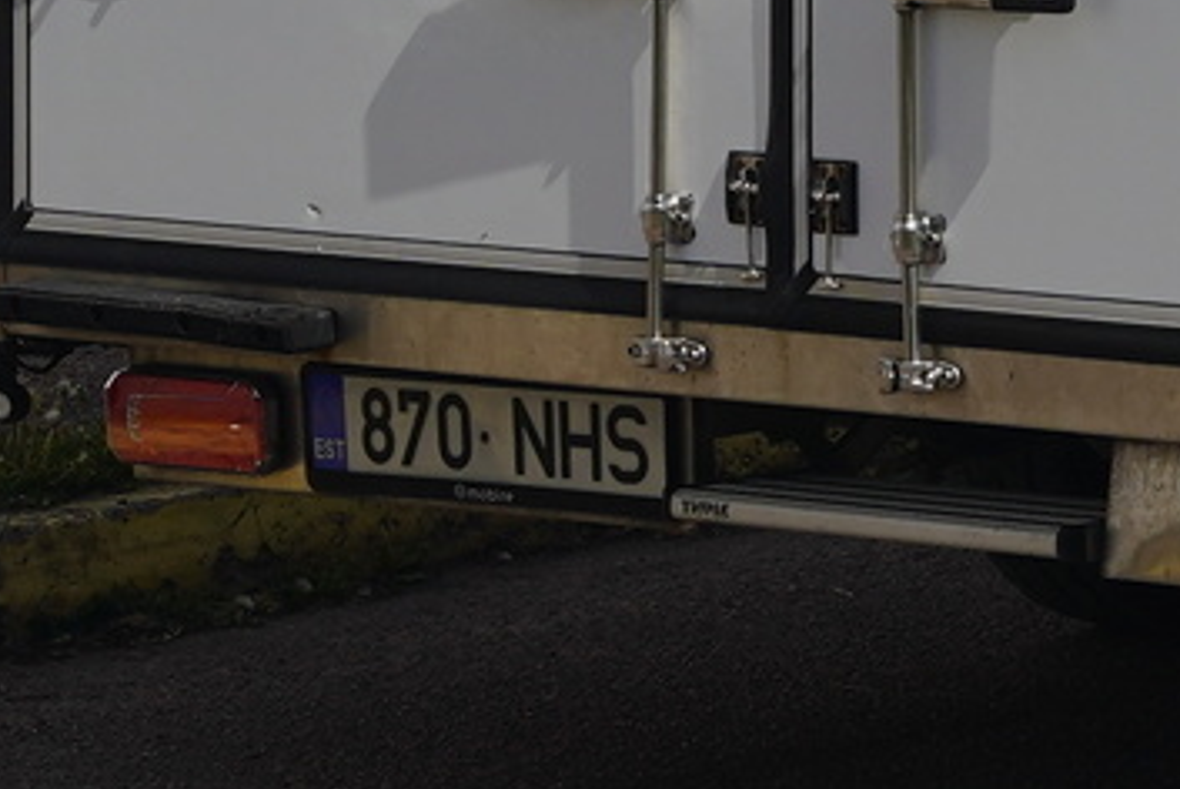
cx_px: 2166
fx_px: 9808
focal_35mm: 299
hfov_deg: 6.7
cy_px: -650
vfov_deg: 4.6
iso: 100
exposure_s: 1/400
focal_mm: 44.2
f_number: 10
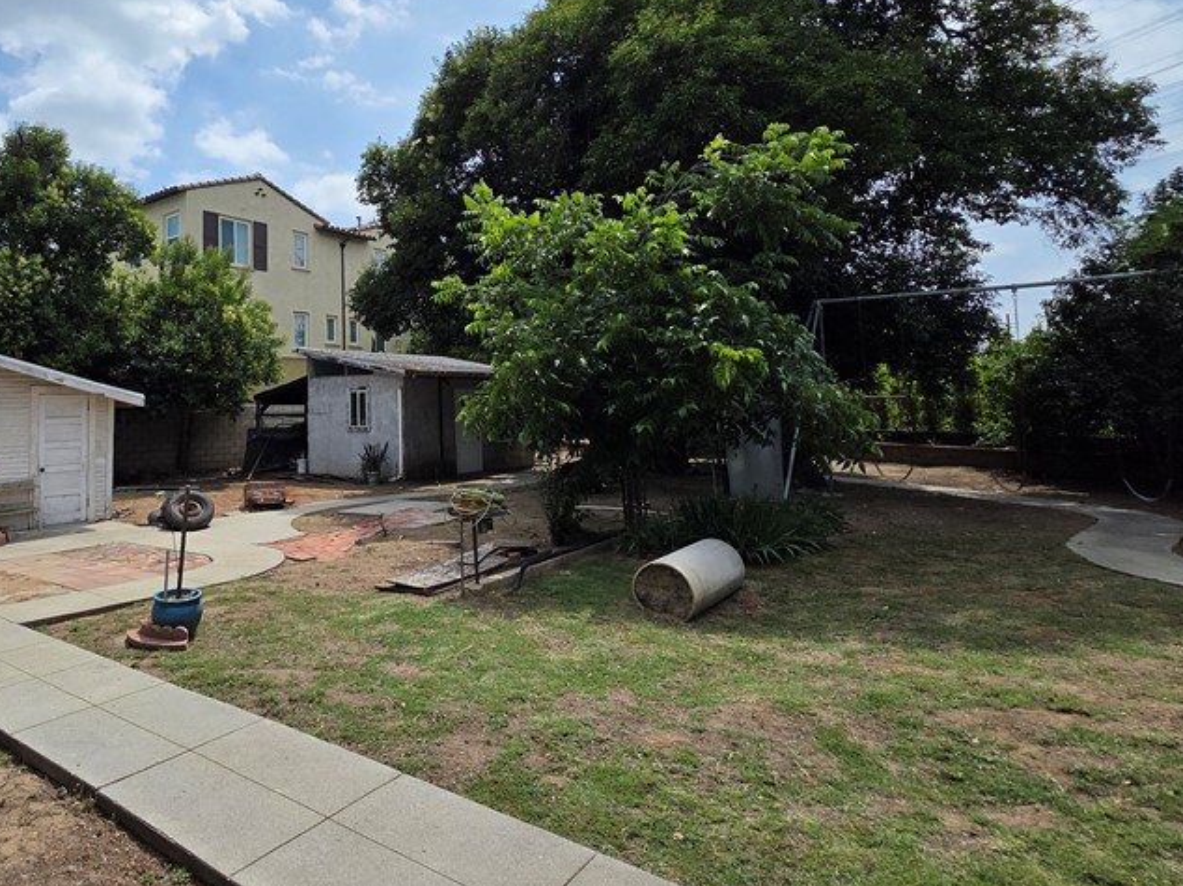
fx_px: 717
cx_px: 377
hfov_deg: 76.0
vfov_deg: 62.5
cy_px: 332
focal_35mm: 21
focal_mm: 2.2
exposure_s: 1/5750
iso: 40
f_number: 1.9
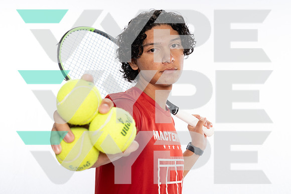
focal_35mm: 53
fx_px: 428
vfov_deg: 25.5
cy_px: 97
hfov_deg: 37.5
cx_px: 146
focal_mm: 53
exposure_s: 1/250
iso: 1250
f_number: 11
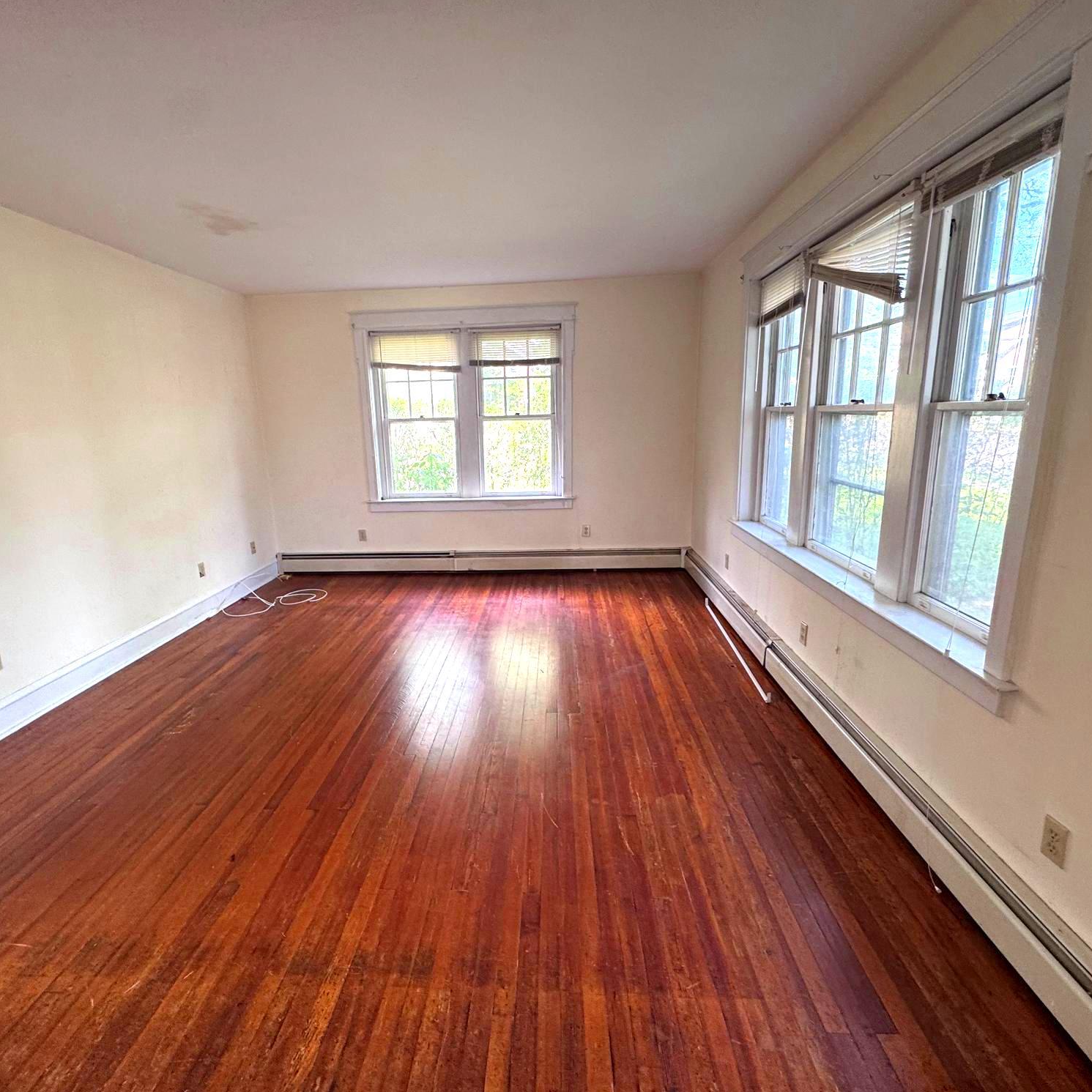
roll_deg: +2.2
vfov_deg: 84.0
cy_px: 556
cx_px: 515
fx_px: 607
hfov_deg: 83.9
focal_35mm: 17
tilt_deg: -11.9
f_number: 2.2
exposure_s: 1/99
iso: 160
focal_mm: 2.22
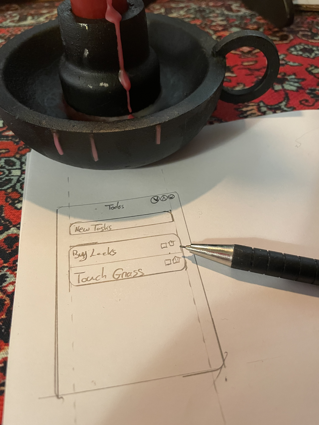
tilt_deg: -51.9
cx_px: 160
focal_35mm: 26
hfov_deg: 53.1
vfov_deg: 67.3
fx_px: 319
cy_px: 212
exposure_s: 1/50
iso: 400
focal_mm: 4.2
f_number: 1.6
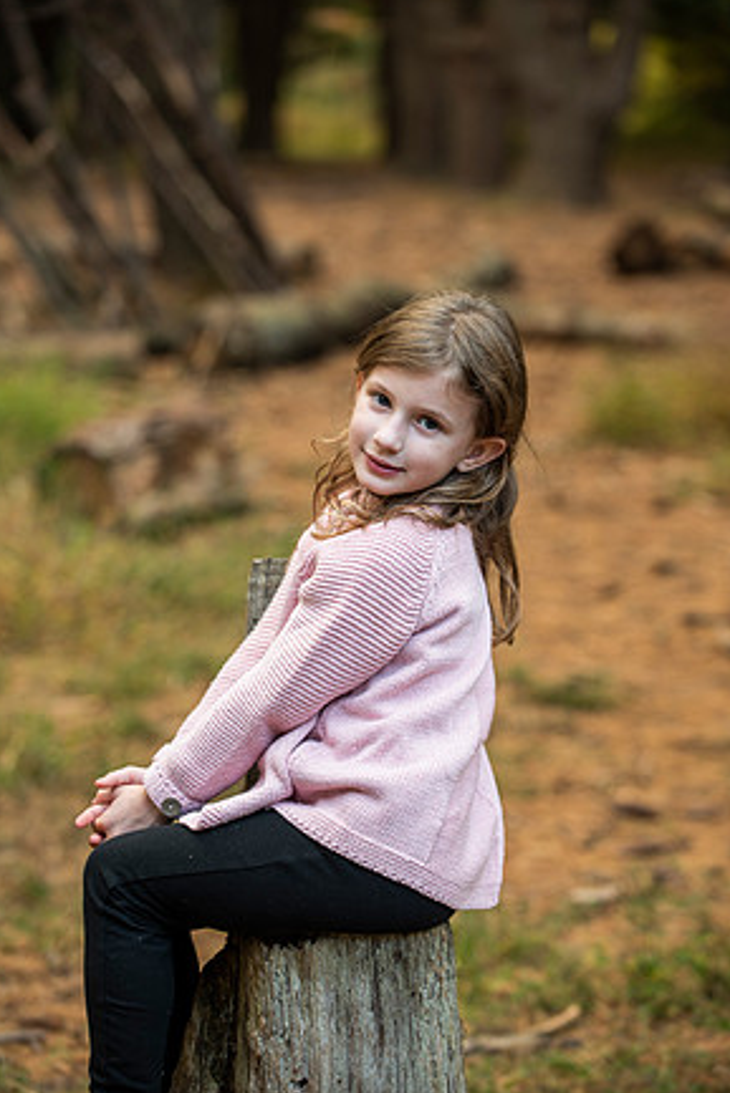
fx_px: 3313
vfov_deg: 18.7
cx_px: 364
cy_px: 555
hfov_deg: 12.6
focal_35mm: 109
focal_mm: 105
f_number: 3.5
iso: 250
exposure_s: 1/100
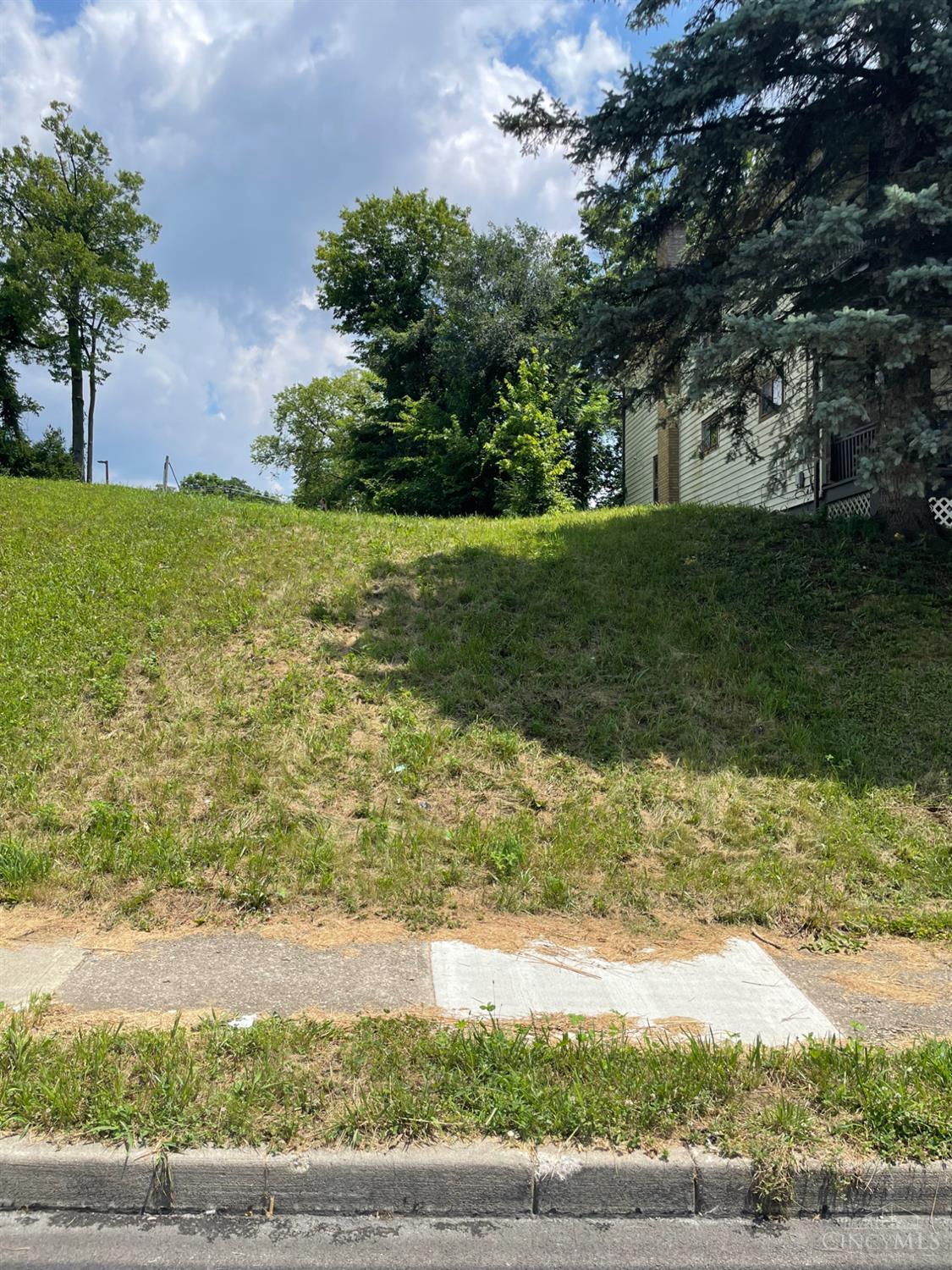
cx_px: 476
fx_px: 953
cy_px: 635
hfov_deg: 53.1
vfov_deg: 67.3
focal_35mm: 26
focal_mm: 4.2
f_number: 1.6
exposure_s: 1/3300
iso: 32
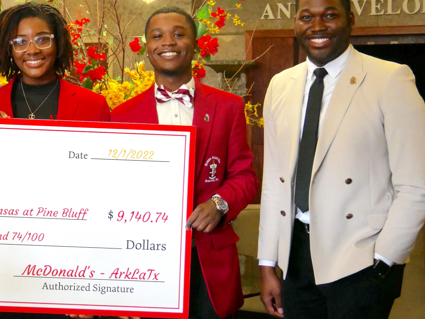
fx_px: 921
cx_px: 46
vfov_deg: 19.6
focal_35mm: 75
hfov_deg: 25.2
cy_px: 101
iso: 2000
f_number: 4.1
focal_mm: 20
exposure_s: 1/60
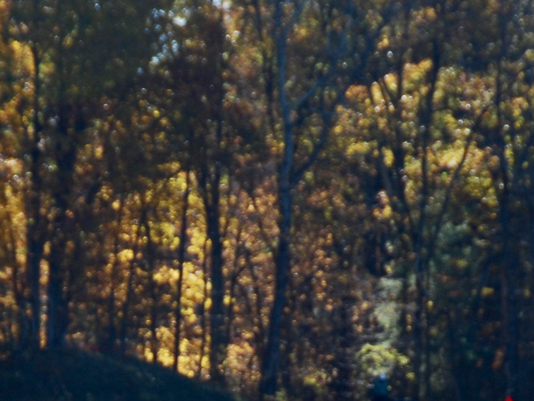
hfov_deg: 3.2
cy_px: 417
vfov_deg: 2.4
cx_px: 127
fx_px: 9487
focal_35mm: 615
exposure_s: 1/160
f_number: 10
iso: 200
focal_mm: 150
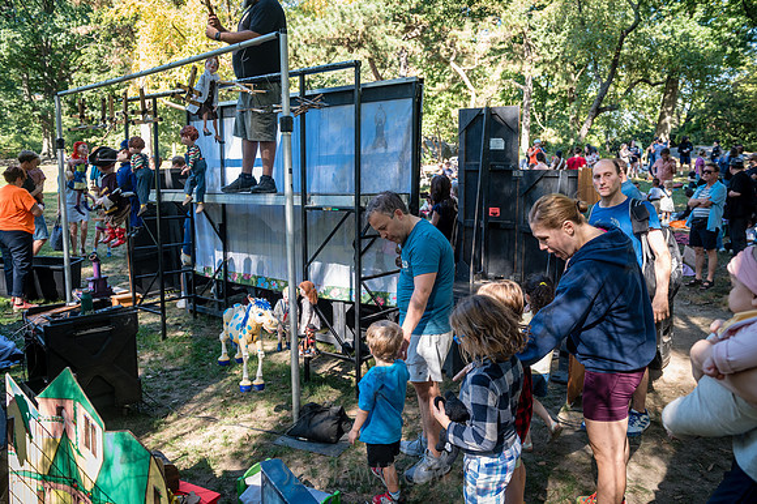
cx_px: 378
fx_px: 567
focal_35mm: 27
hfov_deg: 67.4
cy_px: 252
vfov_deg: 47.9
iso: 1000
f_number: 4.5
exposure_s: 1/400
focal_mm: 27
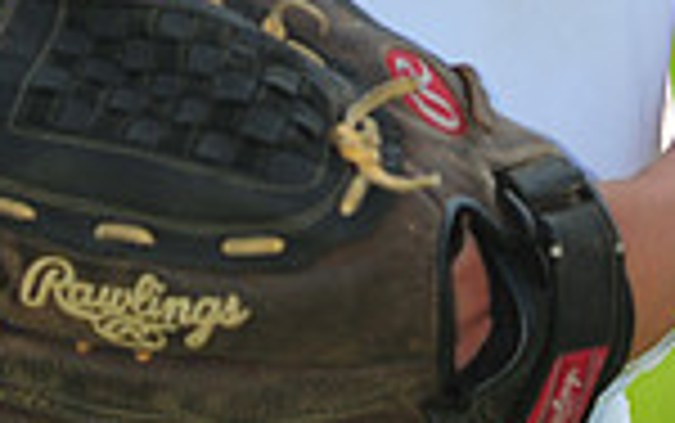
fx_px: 14507
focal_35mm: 788
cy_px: -626
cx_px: 270
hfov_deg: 2.7
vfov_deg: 1.7
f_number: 4.5
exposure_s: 1/2000
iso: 320
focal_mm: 200
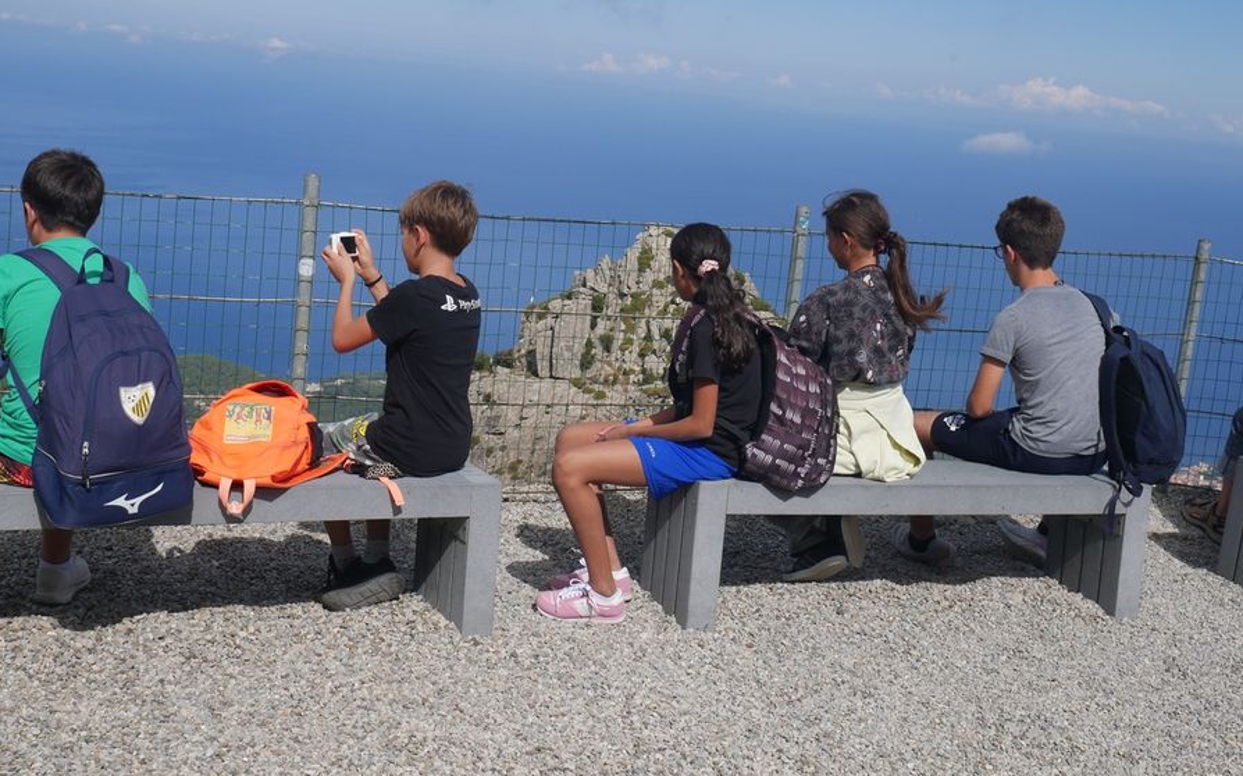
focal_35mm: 47
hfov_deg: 42.7
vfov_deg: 27.4
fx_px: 1592
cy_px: 335
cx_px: 624
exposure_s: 1/500
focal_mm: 22
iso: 200
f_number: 10
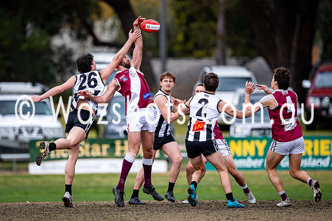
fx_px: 6515
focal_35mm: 706
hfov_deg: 2.9
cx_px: 132
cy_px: 106
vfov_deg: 1.9
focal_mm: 500
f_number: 4
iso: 400
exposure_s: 1/1600
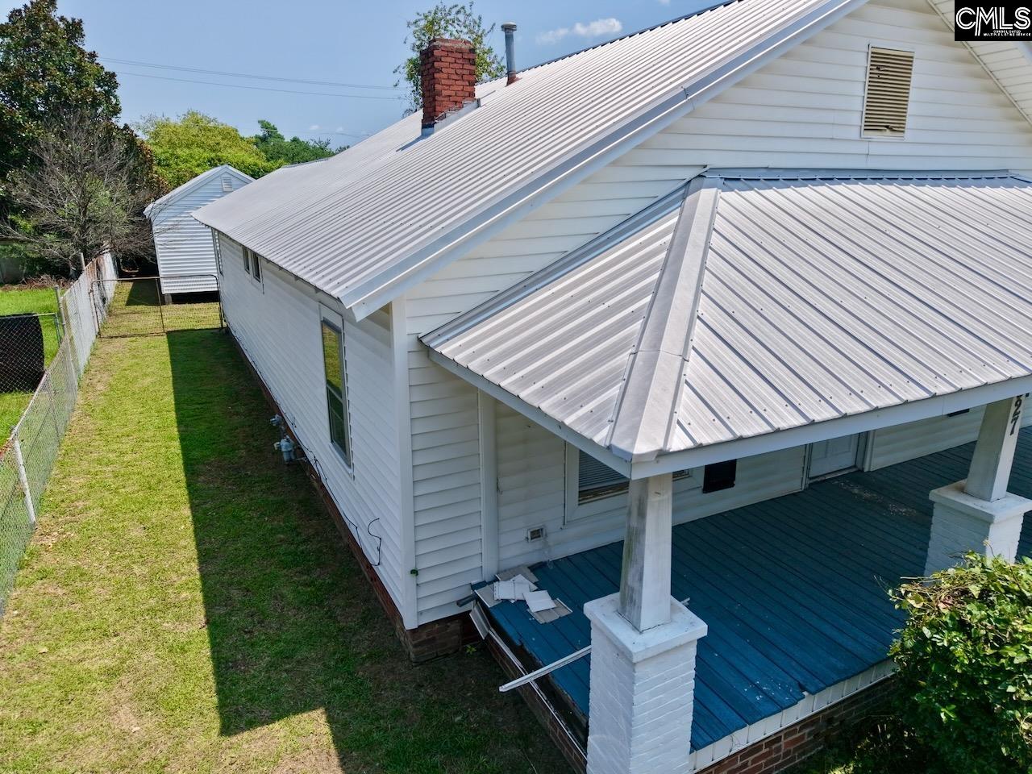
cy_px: 387
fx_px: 716
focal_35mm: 24
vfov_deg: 56.8
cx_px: 516
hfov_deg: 71.6
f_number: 1.8
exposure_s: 1/5000
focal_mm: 8.67
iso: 290
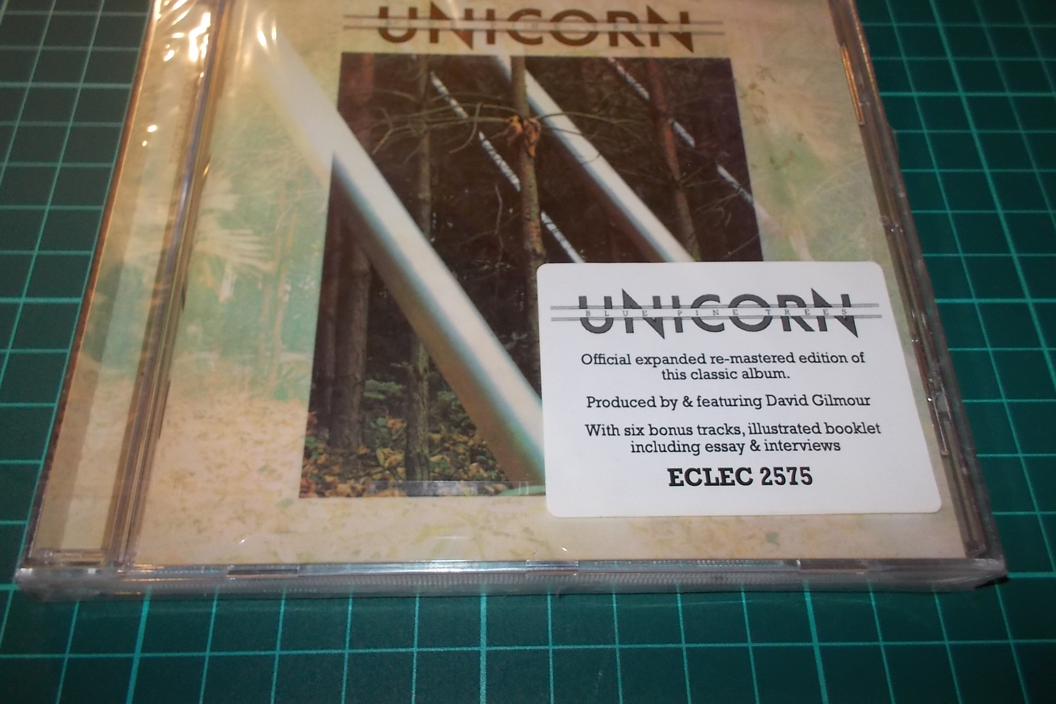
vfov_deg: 42.3
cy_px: 315
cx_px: 528
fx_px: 909
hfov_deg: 60.3
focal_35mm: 31
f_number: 3.3
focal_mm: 4.1
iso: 200
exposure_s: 1/30
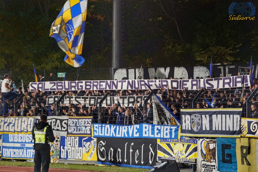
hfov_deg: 18.9
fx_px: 774
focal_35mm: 108
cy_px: 86
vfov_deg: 12.7
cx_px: 129
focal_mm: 72
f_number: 5.6
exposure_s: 1/30
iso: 12800
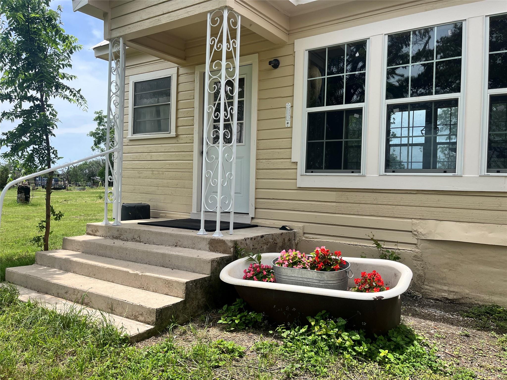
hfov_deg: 67.3
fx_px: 381
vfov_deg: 53.1
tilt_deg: -0.9
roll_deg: -1.7
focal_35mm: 26
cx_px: 254
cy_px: 190
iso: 50
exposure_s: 1/2410
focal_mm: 5.1
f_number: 1.6
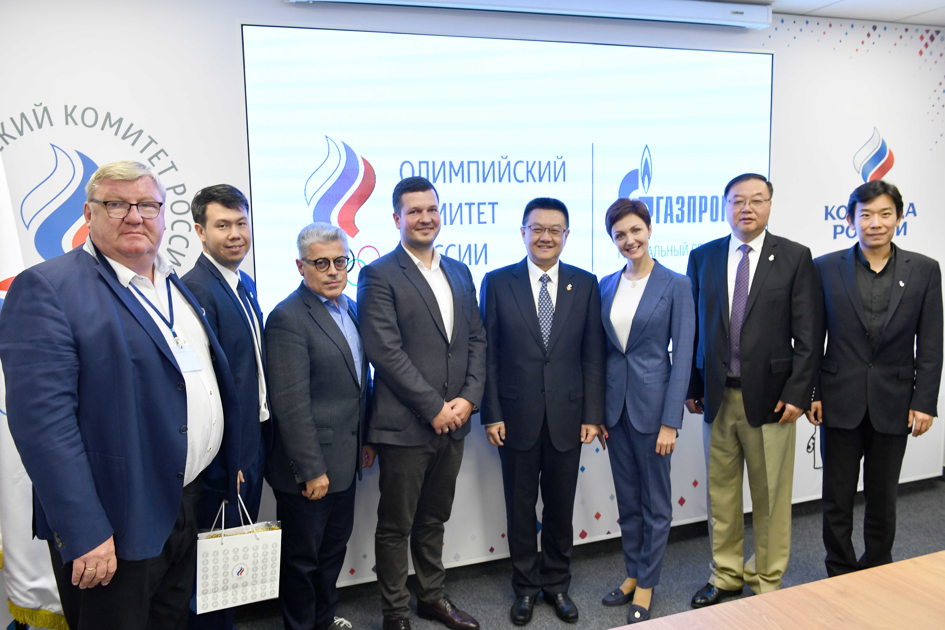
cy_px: 315
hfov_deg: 63.7
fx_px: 761
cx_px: 472
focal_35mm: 29
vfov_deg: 45.0
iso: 1600
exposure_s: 1/160
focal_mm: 29
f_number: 5
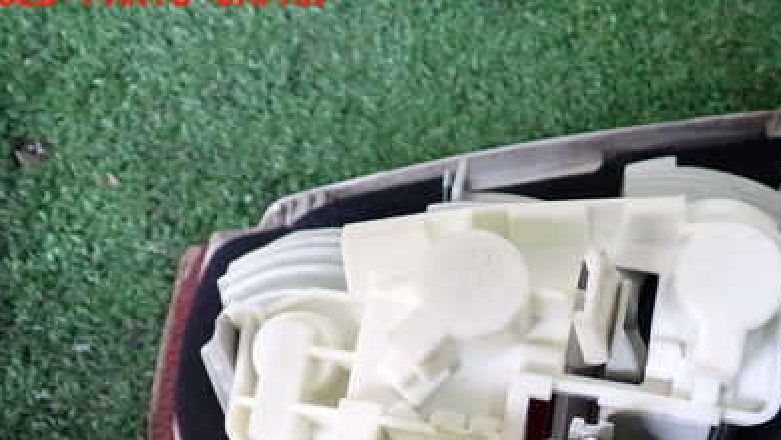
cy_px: 416
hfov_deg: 40.4
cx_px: 560
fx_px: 1036
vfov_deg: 23.2
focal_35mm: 50
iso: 200
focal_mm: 5.4
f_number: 2.3
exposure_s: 1/80
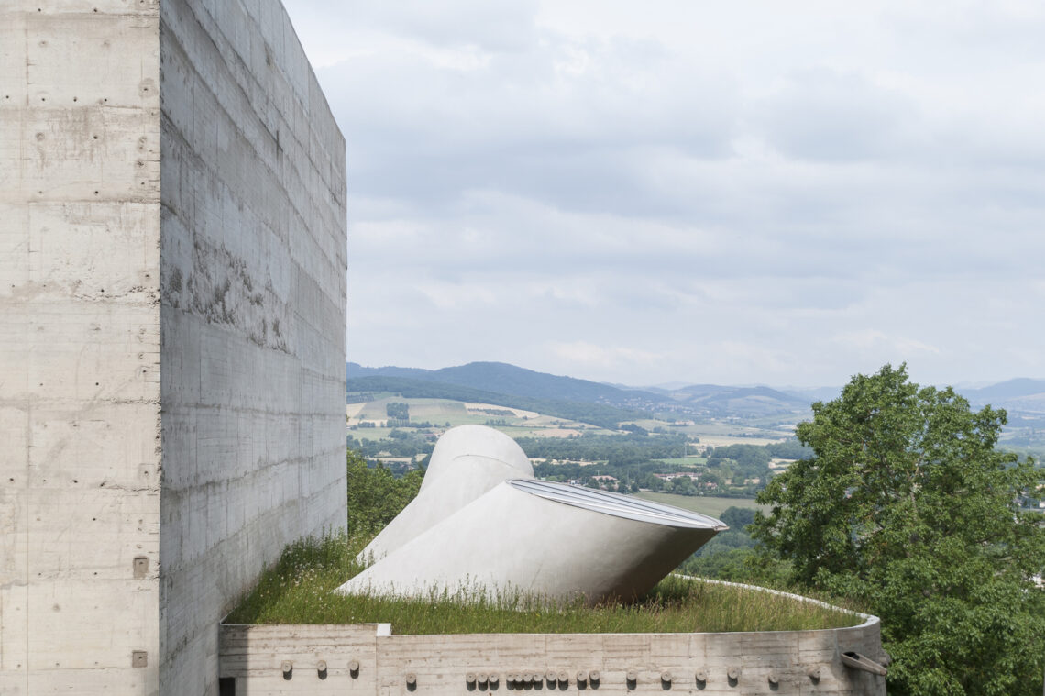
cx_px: 522
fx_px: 1523
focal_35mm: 52
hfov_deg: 37.9
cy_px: 348
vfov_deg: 25.7
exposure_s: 1/320
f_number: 4.5
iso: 100
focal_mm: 35
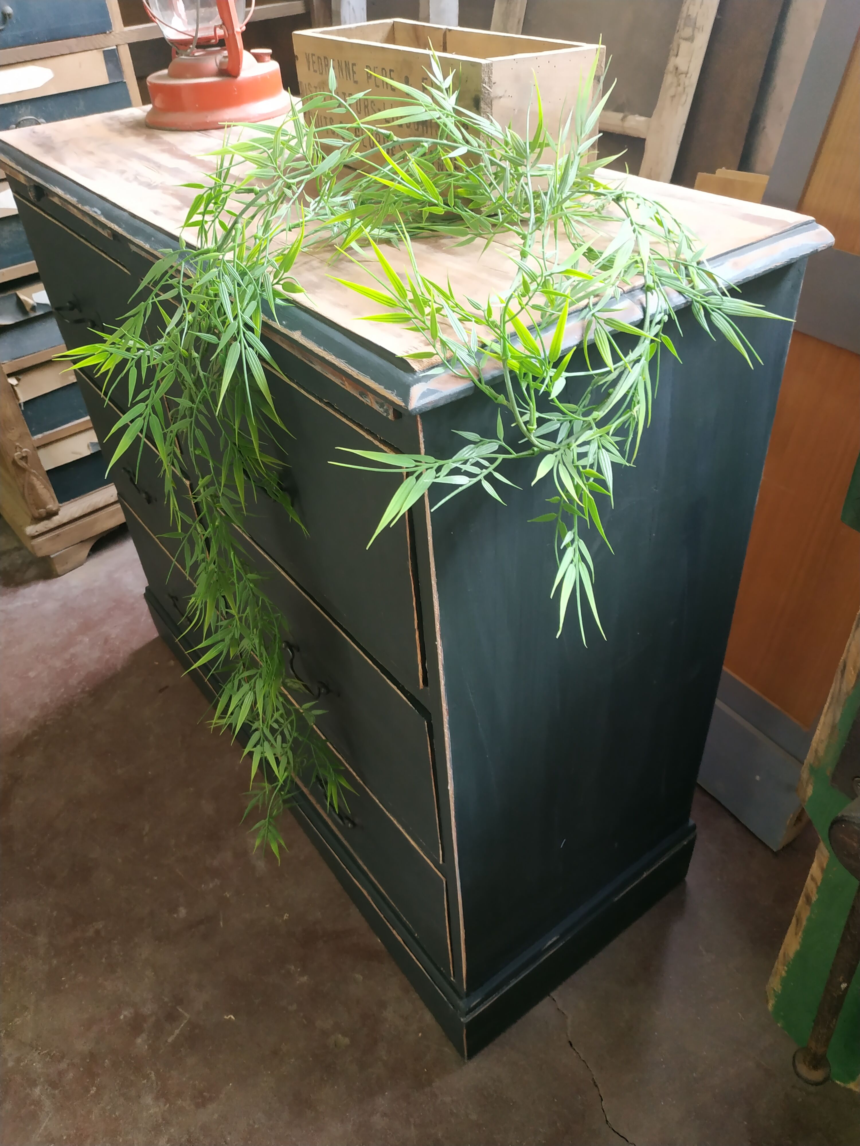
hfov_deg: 56.8
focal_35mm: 24
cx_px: 430
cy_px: 573
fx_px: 795
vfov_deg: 71.6
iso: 250
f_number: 1.9
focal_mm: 3.94
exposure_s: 1/33
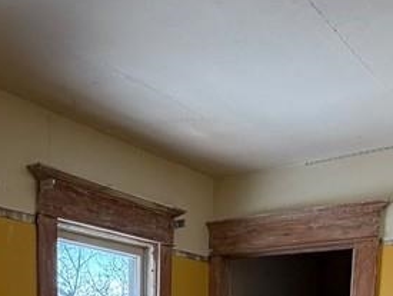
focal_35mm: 61
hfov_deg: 31.0
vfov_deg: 19.6
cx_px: 87
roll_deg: -0.4
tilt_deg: -10.7
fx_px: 693
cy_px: 492
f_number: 2.2
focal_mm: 2.22
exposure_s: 1/121
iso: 100
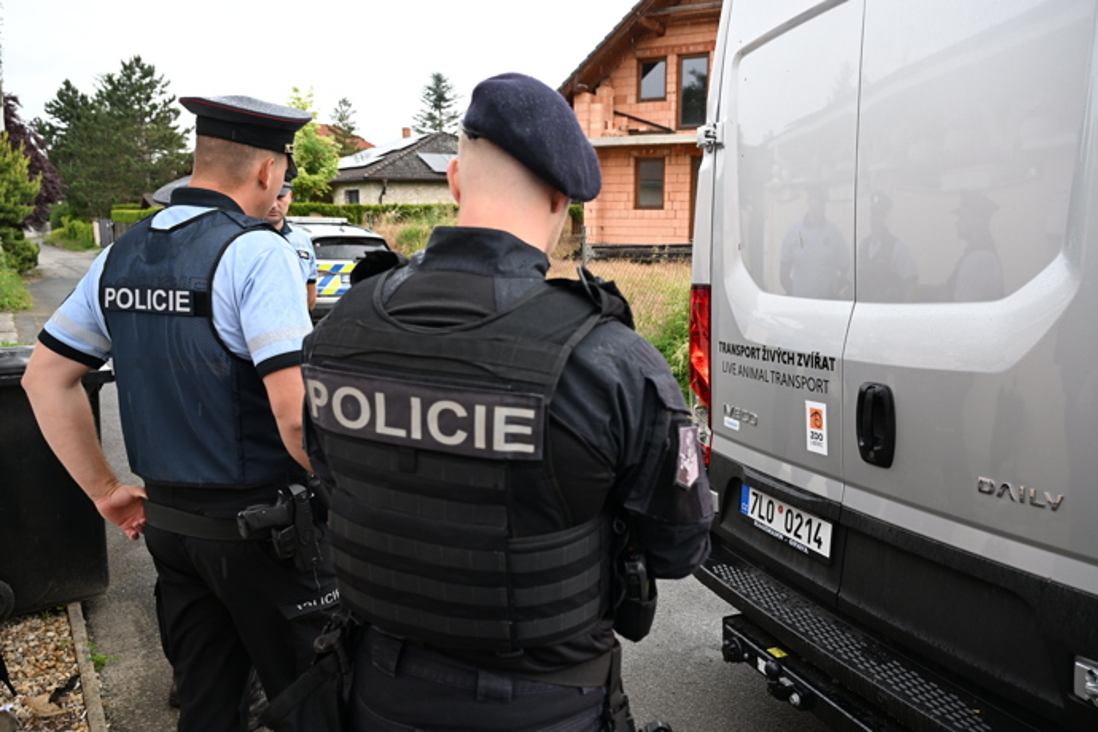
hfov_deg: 63.7
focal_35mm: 29
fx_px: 884
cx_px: 549
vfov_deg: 45.0
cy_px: 366
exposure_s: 1/320
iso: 1250
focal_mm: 29
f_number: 5.6
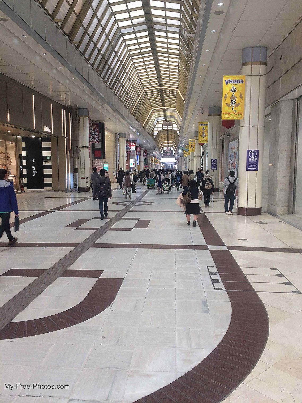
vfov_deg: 61.7
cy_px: 202
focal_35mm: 29
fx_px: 337
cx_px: 151
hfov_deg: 48.2
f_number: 2.2
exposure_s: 1/40
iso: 40
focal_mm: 4.15
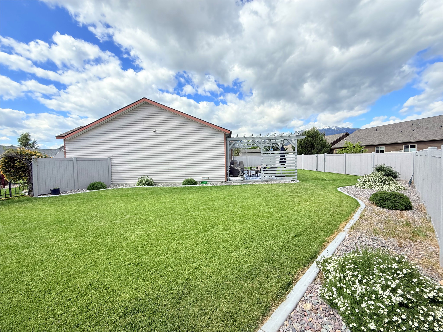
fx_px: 179
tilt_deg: -1.9
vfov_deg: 85.7
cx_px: 222
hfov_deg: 102.1
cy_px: 166
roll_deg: +1.4
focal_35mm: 14
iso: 64
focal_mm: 2.22
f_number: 2.2
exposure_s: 1/1399
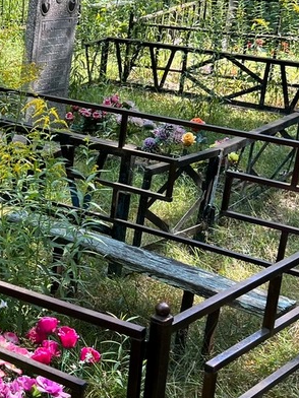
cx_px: -47
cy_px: 228
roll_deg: +2.3
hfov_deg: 20.4
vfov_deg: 28.5
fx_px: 783
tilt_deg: -16.7
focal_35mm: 68
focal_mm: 5.7
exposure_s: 1/281
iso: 40
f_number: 1.5
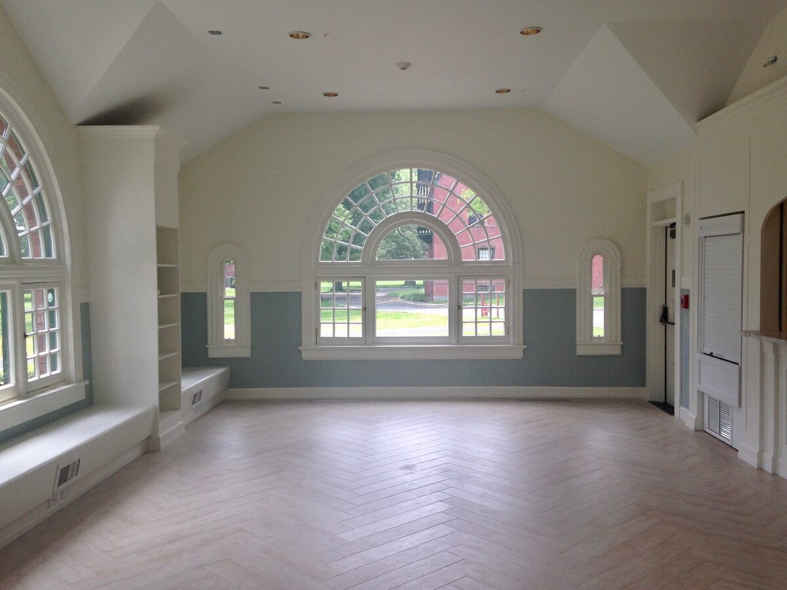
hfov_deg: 55.4
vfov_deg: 42.9
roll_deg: +0.4
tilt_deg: -3.2
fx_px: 750
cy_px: 295
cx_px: 394
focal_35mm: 33
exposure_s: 1/139
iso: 50
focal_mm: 4.12
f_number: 2.4
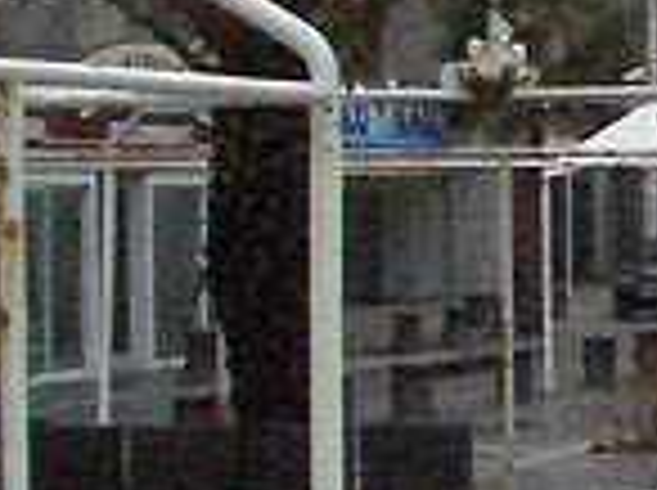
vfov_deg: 7.7
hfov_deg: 9.2
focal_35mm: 192
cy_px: 243
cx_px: 1593
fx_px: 3638
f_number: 4.3
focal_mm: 5.8
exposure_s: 1/2000
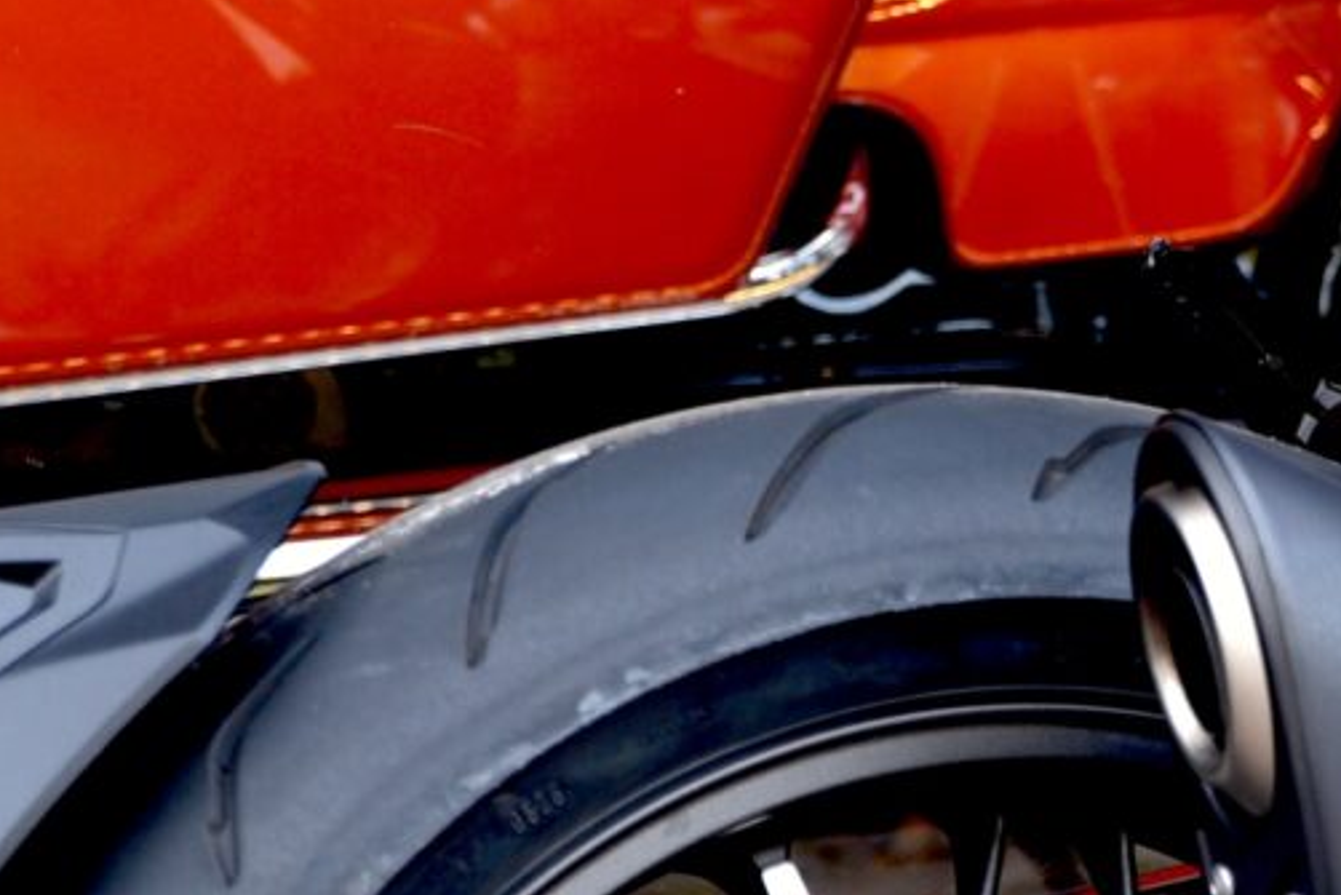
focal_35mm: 316
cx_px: 2711
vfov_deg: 4.4
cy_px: 445
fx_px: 11774
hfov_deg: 6.3
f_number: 3.5
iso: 200
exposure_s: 1/60
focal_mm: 62
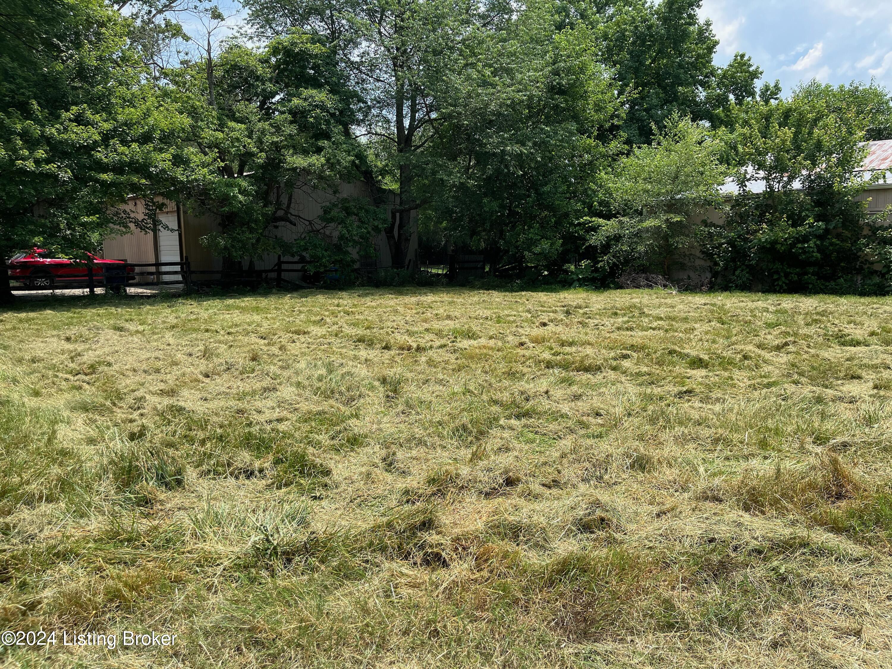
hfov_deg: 67.3
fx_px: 670
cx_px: 446
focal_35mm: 26
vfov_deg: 53.1
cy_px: 334
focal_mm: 5.1
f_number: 1.6
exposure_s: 1/2513
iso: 50
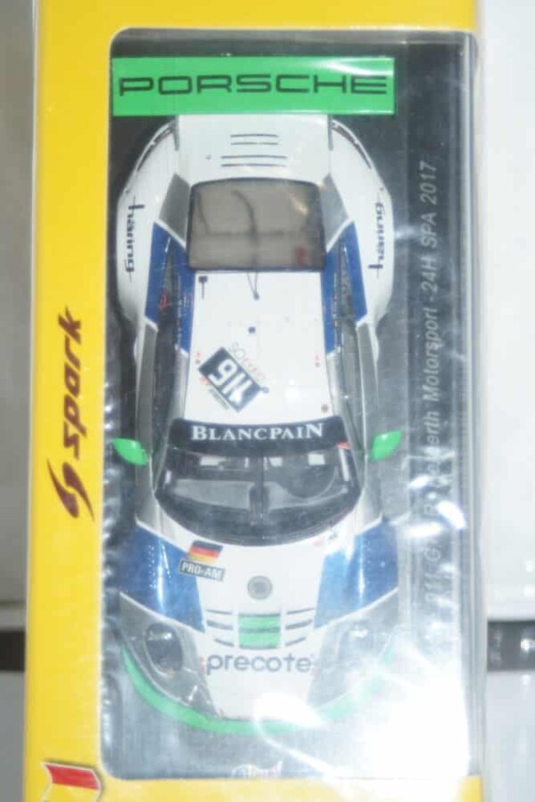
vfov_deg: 19.5
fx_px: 2340
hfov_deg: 13.0
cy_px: 401
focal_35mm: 105
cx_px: 268
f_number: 5.6
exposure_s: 1/100
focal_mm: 70
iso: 500
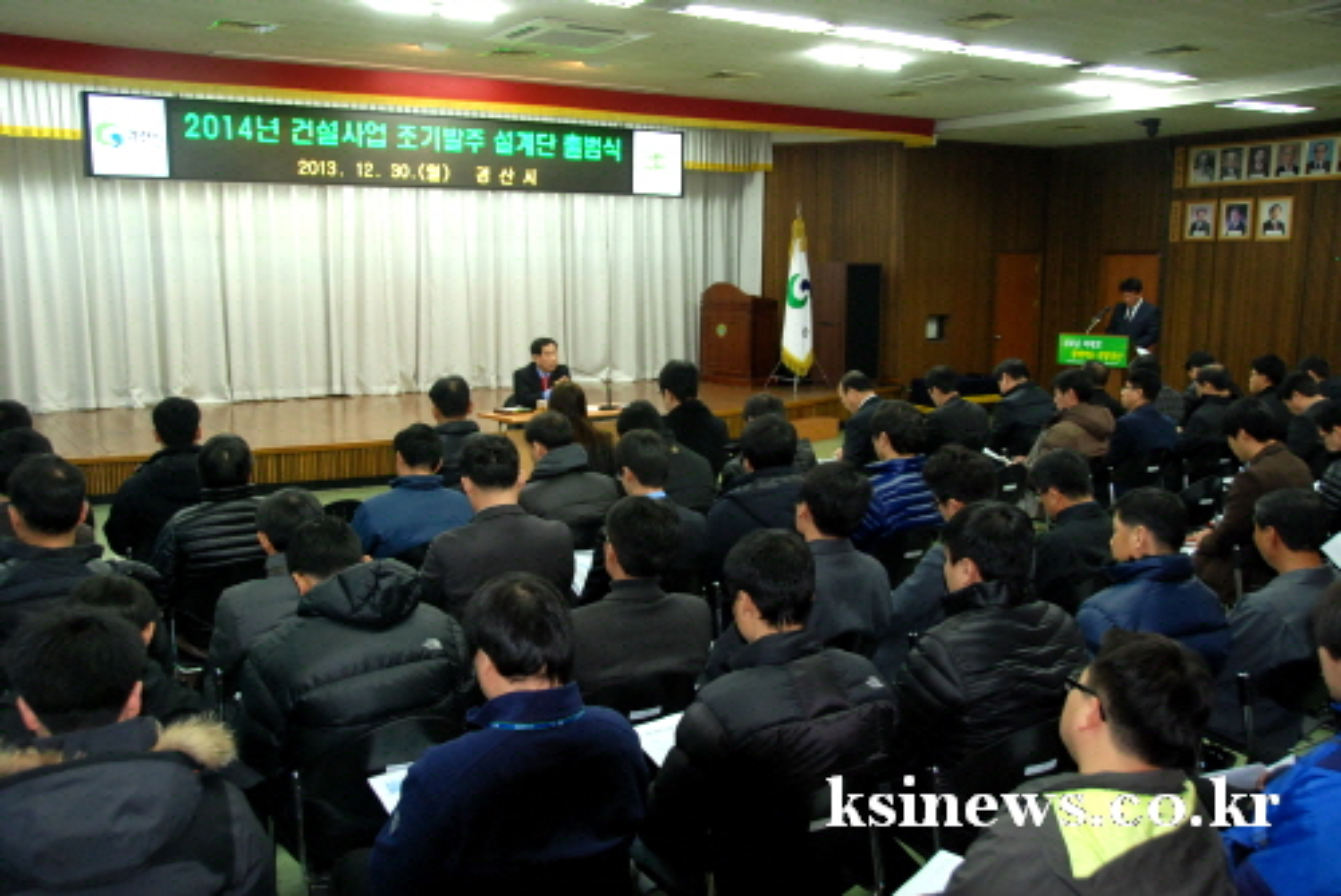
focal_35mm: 30
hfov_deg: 61.9
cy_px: 448
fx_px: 1118
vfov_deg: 43.7
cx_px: 670
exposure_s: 1/60
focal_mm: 20
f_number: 5
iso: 800
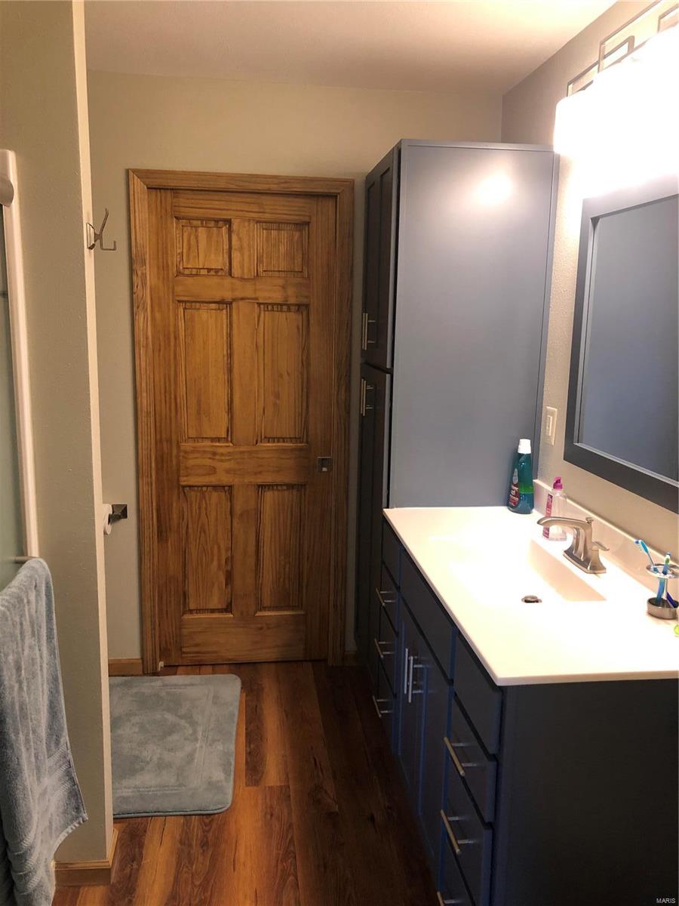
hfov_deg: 49.7
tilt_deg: -10.0
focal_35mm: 28
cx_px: 340
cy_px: 453
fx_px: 732
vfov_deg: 63.4
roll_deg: -1.6
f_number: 1.8
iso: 40
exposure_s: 1/17
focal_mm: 3.99
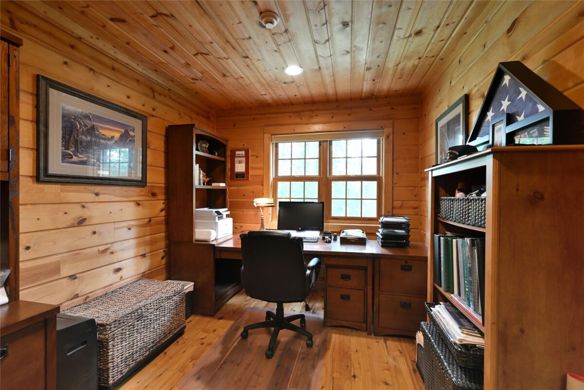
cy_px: 195
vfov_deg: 73.7
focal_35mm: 16
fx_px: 260
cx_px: 292
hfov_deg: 96.7
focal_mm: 16
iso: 400
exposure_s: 1/10
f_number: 5.6
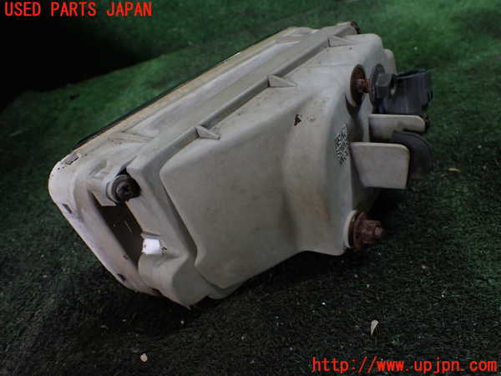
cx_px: 250
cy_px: 188
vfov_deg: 46.8
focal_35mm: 30
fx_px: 434
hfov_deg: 60.0
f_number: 2.3
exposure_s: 1/125
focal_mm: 5.4
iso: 400
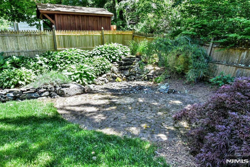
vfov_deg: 53.1
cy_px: 84
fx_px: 167
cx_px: 125
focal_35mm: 24
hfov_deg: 73.7
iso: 2000
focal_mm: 24
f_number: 7.1
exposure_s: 1/640
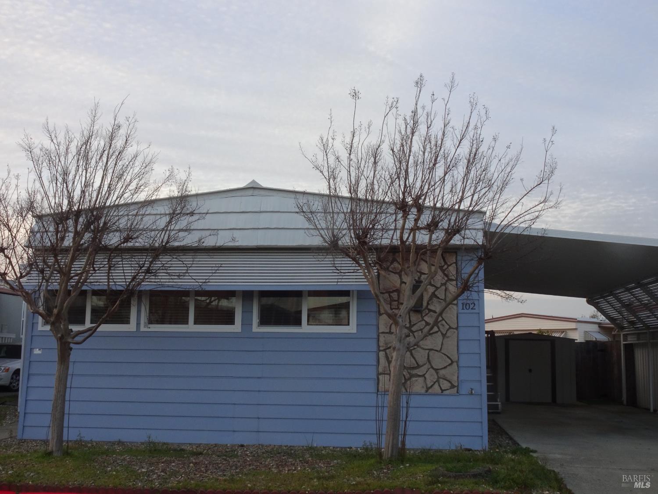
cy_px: 247
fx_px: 760
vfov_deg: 36.0
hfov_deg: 46.8
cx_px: 329
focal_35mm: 40
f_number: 4
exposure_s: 1/40
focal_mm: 6.8
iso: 125
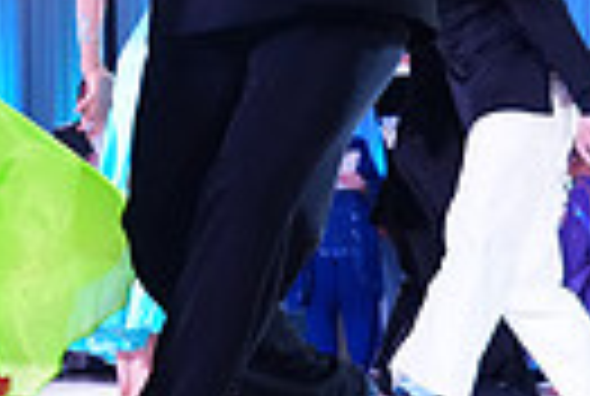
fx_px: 2250
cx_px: -72
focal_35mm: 137
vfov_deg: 9.8
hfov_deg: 14.6
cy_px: -196
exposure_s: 1/400
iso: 3200
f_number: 4
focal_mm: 31
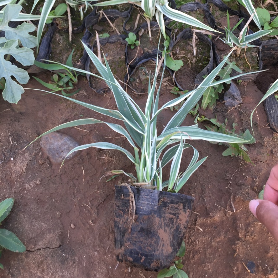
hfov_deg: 47.2
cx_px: 140
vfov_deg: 46.7
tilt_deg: -64.3
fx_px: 318
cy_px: 101
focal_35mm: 35
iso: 40
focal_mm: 4.15
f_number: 2.2
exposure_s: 1/100
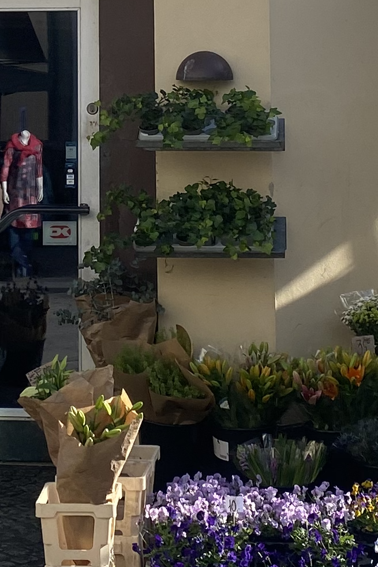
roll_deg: -0.1
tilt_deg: +2.0
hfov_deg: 12.3
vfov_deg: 18.0
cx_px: 96
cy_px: 1
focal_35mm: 111
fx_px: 1747
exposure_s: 1/1330
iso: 32
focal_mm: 4.25
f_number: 1.8
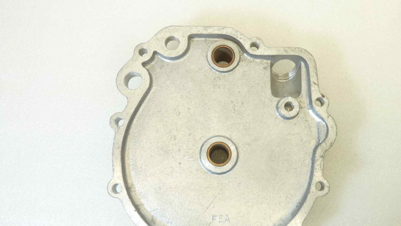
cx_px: 231
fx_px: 340
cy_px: 129
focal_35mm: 32
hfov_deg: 60.7
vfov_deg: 36.6
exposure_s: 1/25
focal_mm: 4.1
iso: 80
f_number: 3.3
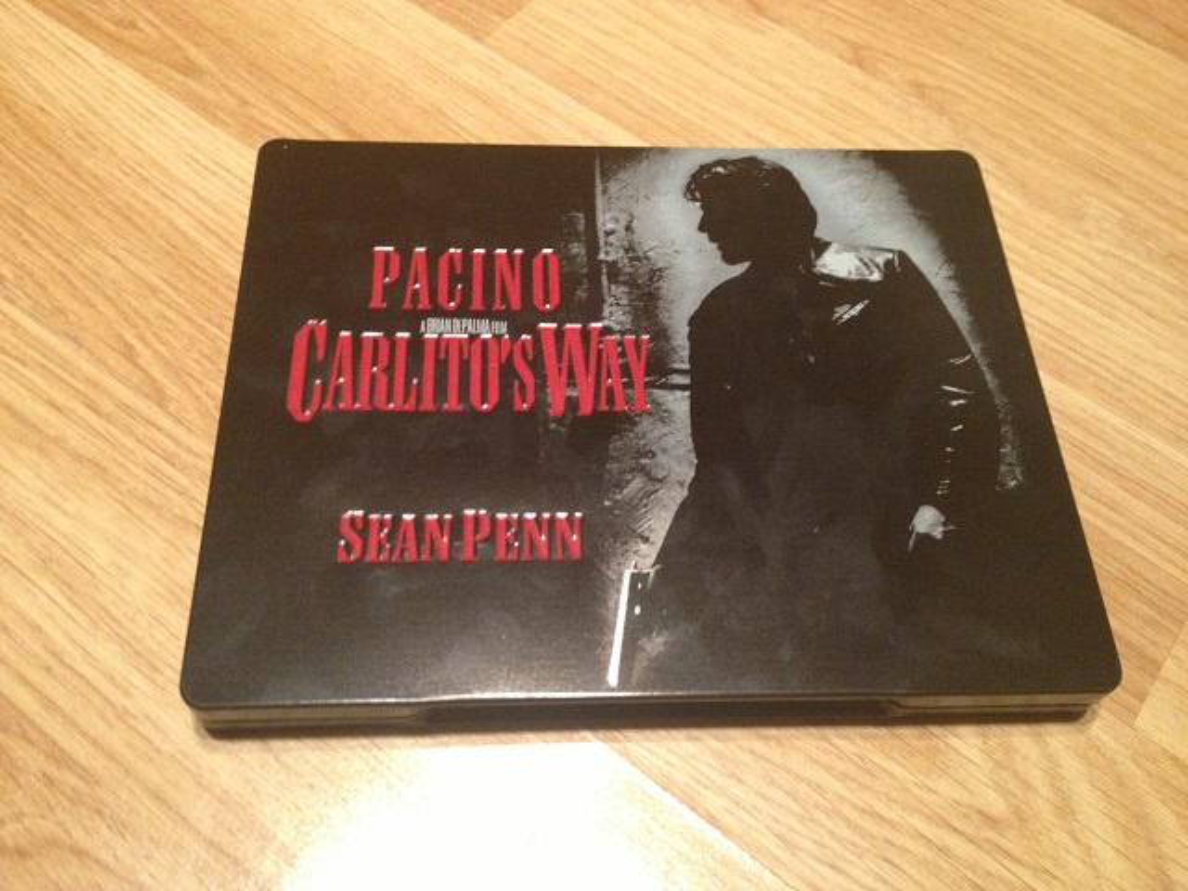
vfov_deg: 40.7
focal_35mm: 35
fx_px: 1201
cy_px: 446
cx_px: 594
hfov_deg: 52.6
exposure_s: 1/20
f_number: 2.4
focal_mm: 4.28
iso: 400
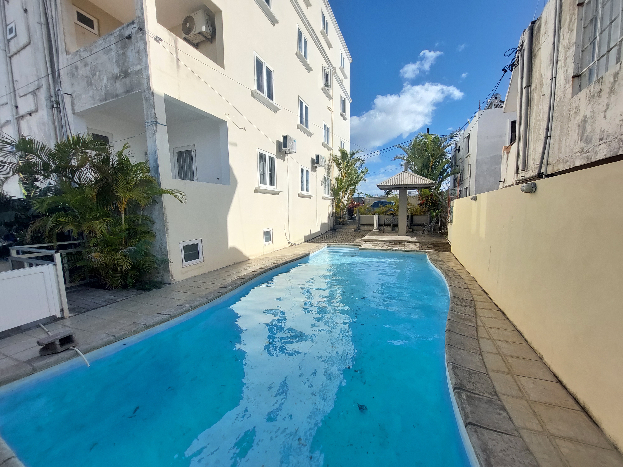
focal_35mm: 13
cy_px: 234
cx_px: 312
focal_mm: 1.74
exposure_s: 1/1098
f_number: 2.2
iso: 50
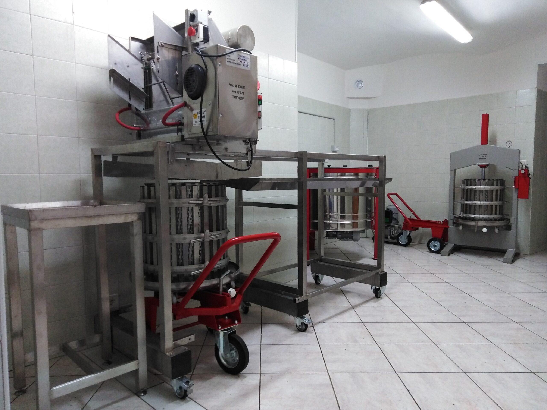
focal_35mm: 26
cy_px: 205
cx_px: 274
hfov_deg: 67.3
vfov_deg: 53.1
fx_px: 411
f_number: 2.2
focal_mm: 3.46
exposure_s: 1/33.3
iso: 354
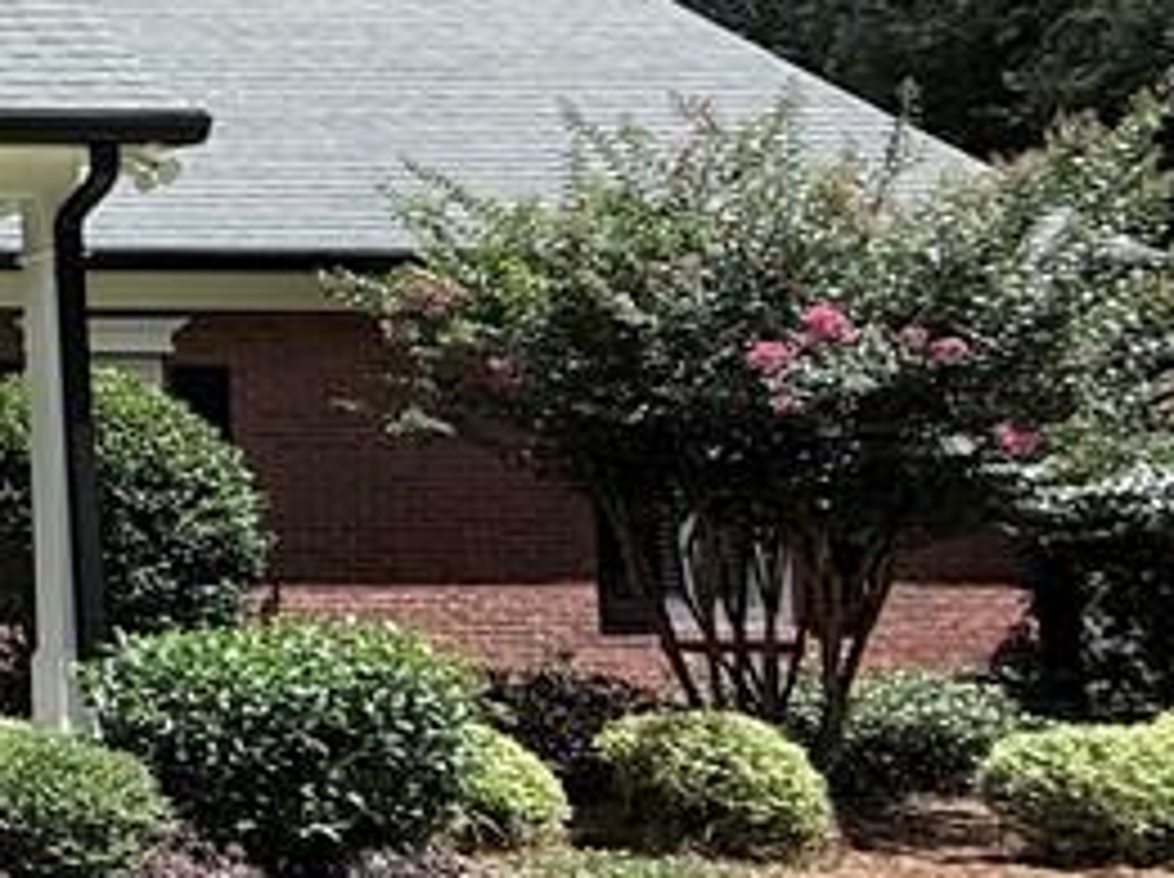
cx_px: -1084
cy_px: 414
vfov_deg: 26.5
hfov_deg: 20.3
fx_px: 1863
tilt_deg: +6.2
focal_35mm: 55
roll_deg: -0.5
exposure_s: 1/1087
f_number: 2.2
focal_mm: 2.22
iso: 50
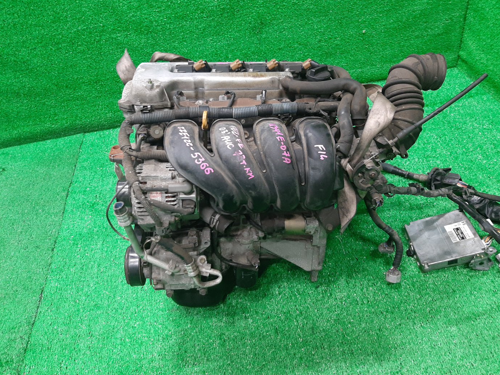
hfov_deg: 65.3
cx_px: 249
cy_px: 185
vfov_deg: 51.3
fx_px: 390
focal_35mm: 27
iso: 206
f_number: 1.7
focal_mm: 3.93
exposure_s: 1/50
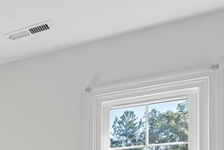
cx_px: -138
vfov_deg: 19.5
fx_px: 374
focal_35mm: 60
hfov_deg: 23.8
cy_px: 229
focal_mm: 14
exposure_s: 1/30
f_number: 8
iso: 640
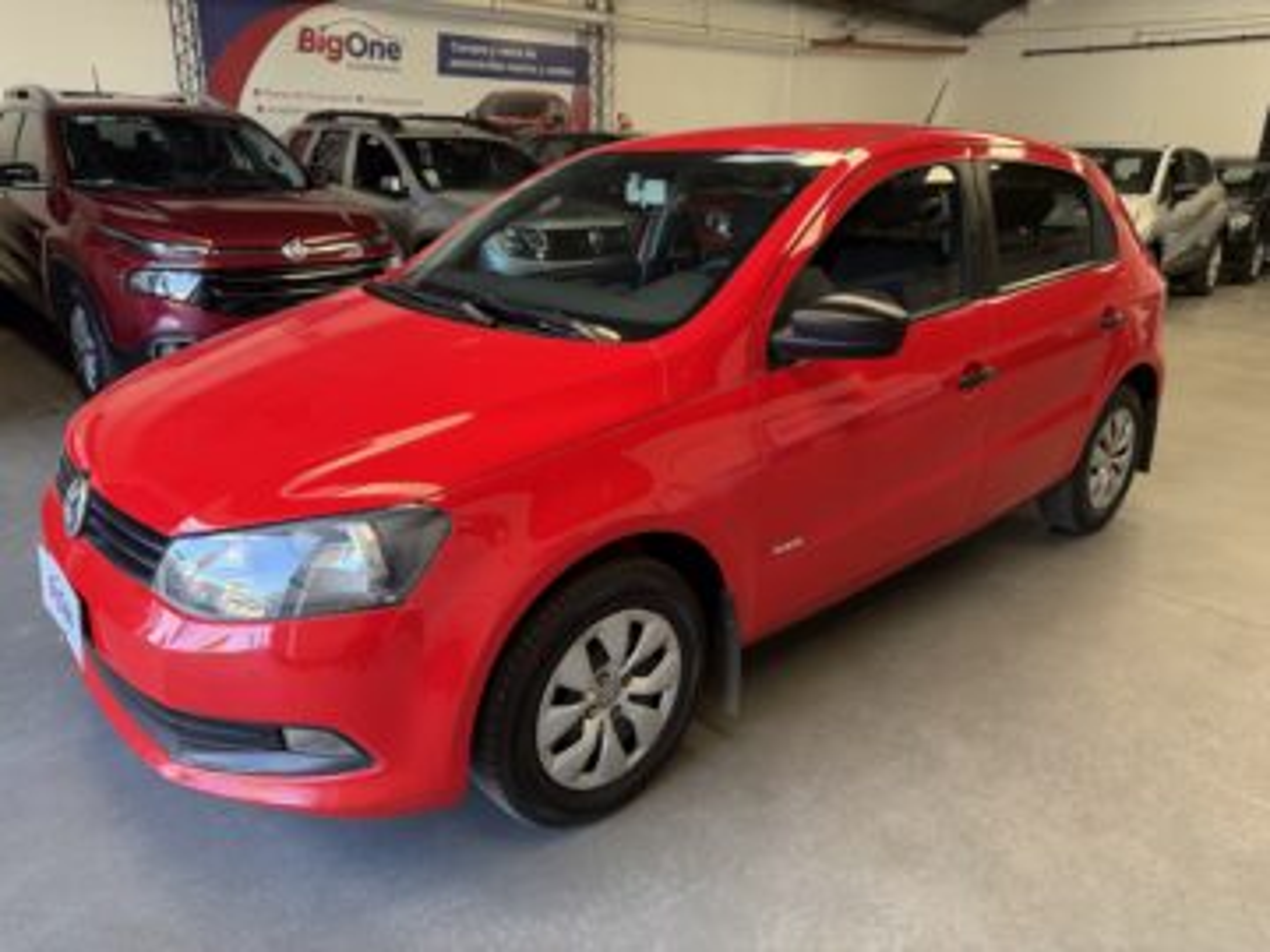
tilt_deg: -18.8
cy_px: 476
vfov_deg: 56.8
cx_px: 635
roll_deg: -0.6
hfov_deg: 71.6
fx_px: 881
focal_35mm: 24
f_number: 1.78
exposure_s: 1/121
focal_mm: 6.76
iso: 200
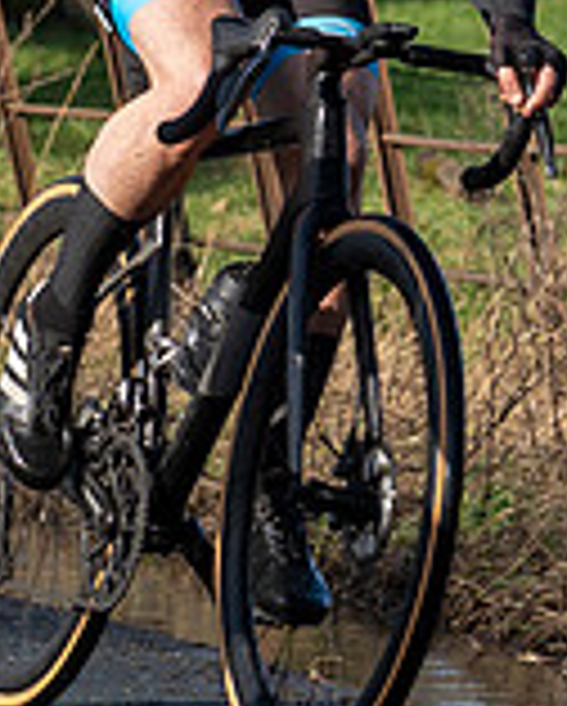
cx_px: 120
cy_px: -320
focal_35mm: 537
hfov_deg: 2.9
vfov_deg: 3.6
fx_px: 11242
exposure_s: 1/1250
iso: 160
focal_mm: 70
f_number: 4
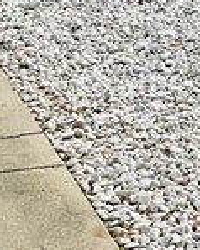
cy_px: -317
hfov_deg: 7.7
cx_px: 371
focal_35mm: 195
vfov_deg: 9.1
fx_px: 1444
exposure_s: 1/3534
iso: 16
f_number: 1.8
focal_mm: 3
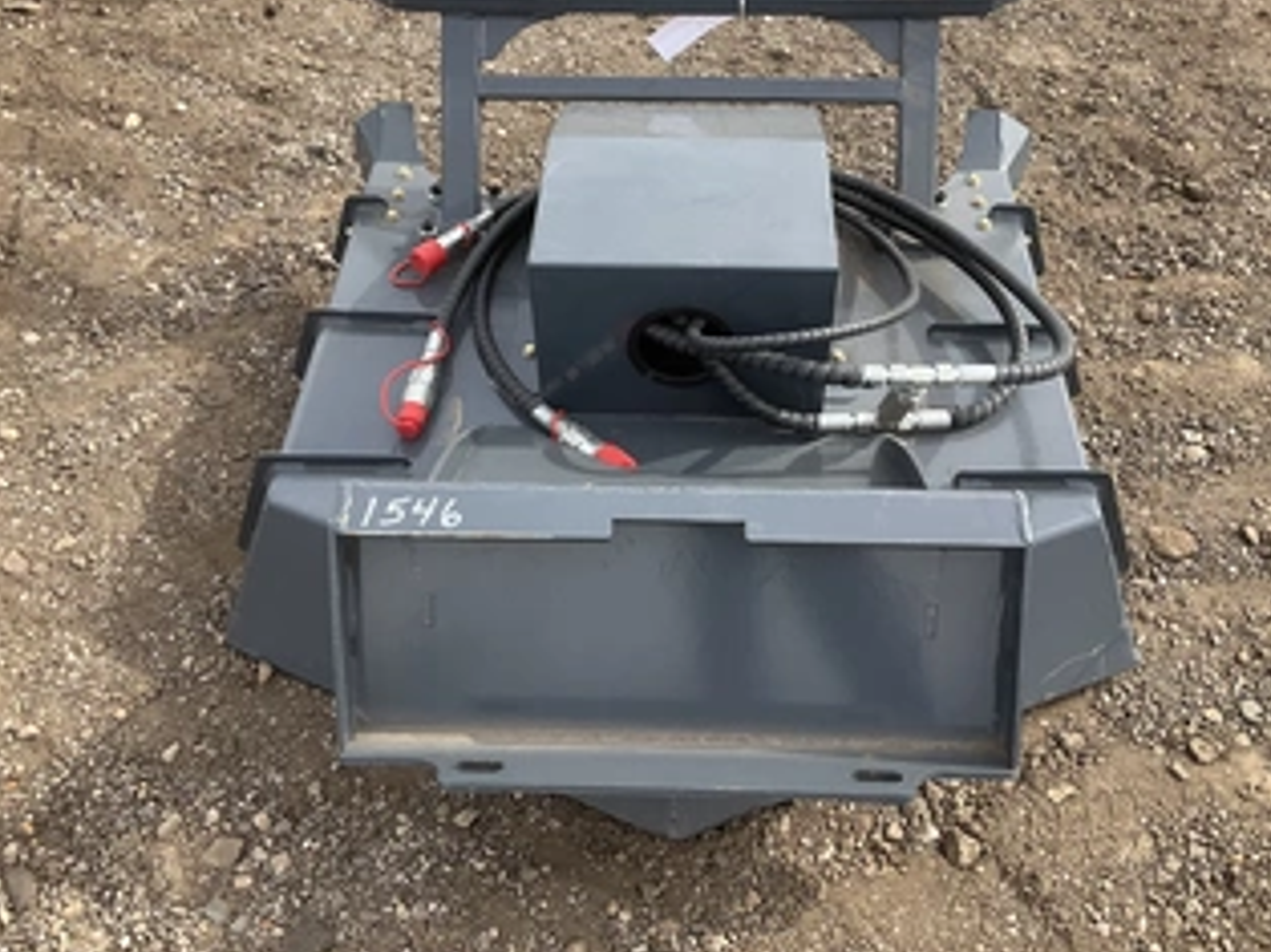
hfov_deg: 50.2
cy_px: 385
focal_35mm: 37
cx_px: 664
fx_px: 1357
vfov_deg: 38.5
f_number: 1.8
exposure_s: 1/606
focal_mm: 3
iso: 25
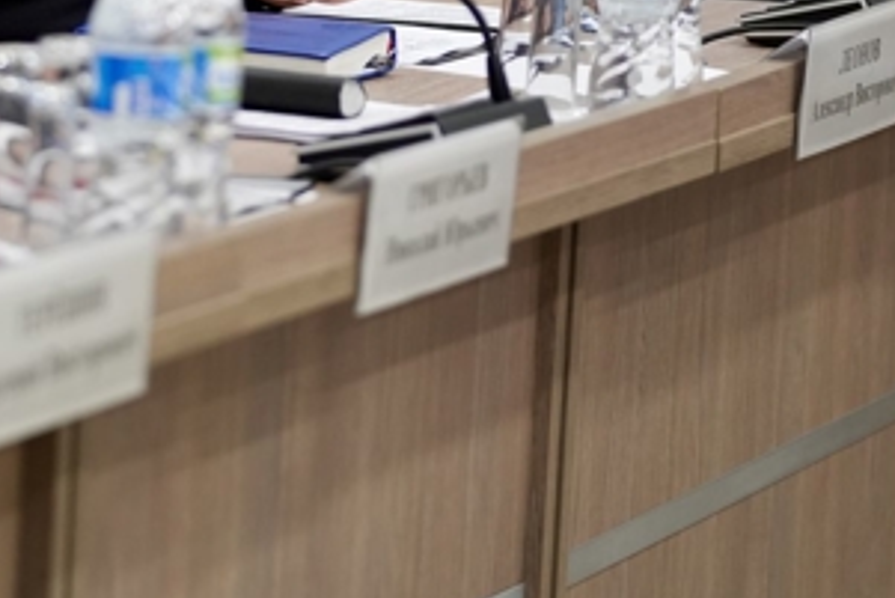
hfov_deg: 6.8
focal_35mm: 301
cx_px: 164
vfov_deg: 4.6
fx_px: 7486
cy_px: -95
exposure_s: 1/160
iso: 1600
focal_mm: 121
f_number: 2.8
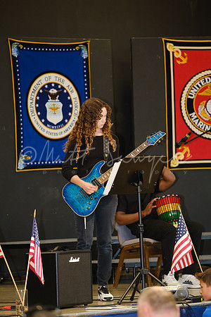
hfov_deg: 13.3
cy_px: 158
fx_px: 905
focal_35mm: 103
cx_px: 106
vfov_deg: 19.8
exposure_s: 1/100
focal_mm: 68.7
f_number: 3.2
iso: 1600
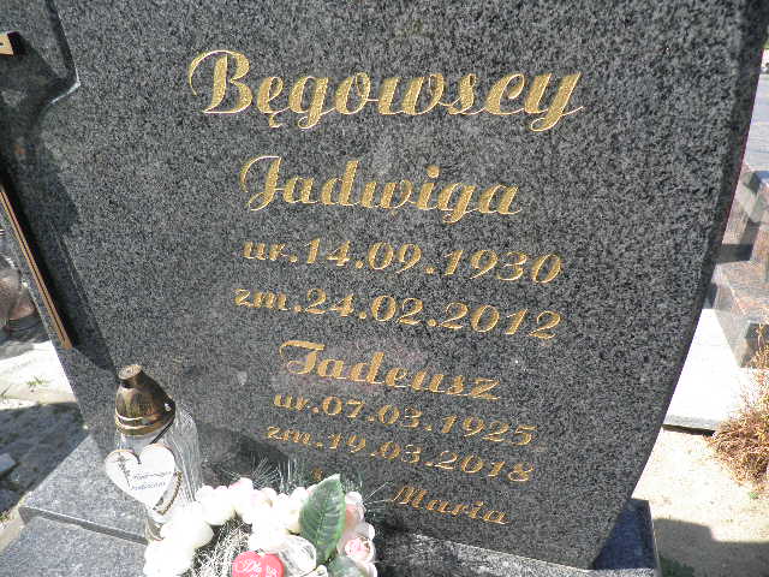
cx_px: 384
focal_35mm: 24
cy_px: 288
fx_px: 533
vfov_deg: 56.8
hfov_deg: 71.6
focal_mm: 4.3
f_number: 8.3
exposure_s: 1/80
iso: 64
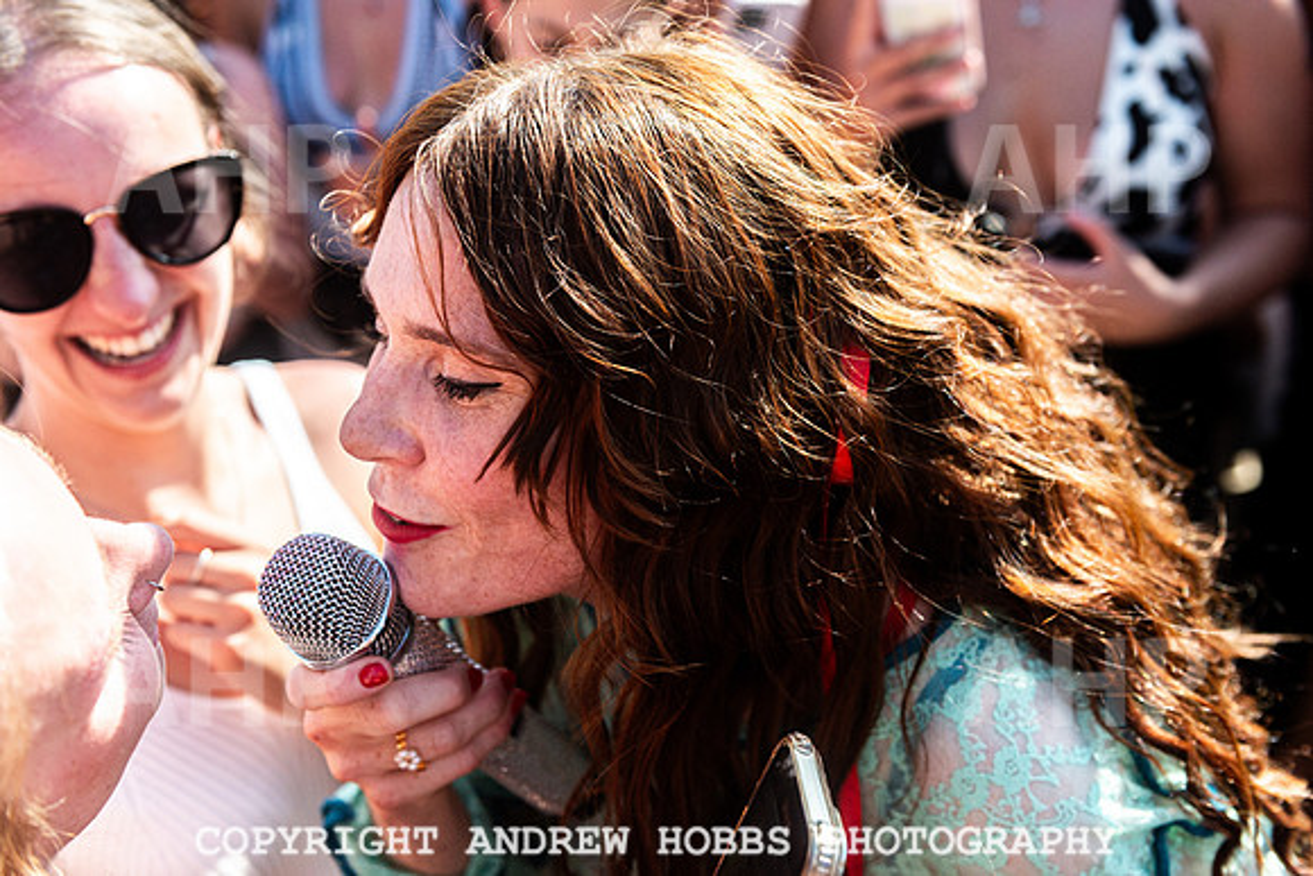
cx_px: 656
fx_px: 1607
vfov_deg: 30.5
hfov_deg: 44.4
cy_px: 438
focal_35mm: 44
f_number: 4
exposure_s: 1/5000
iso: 400
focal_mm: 44
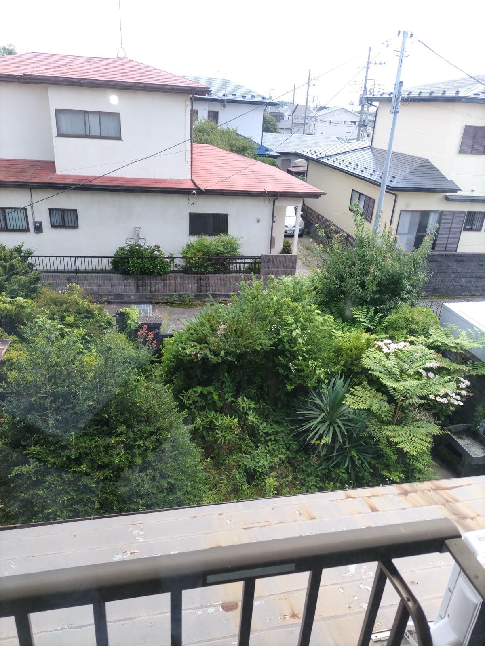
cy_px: 323
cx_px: 242
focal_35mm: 26
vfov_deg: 67.3
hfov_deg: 53.1
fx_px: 486
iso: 50
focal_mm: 4.8
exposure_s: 1/385
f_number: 1.79
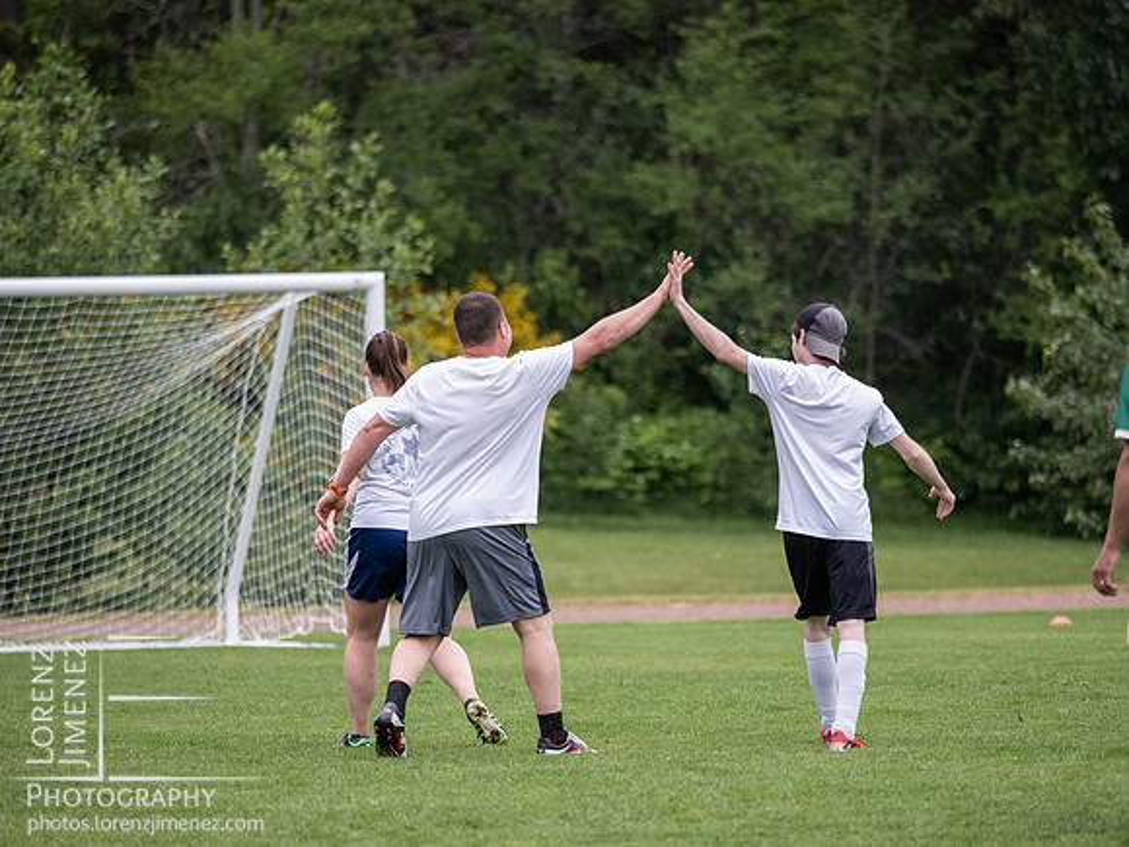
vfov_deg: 5.0
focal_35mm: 300
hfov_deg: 6.6
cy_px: 424
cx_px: 564
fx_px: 9784
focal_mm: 150
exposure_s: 1/1250
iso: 1250
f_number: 2.8
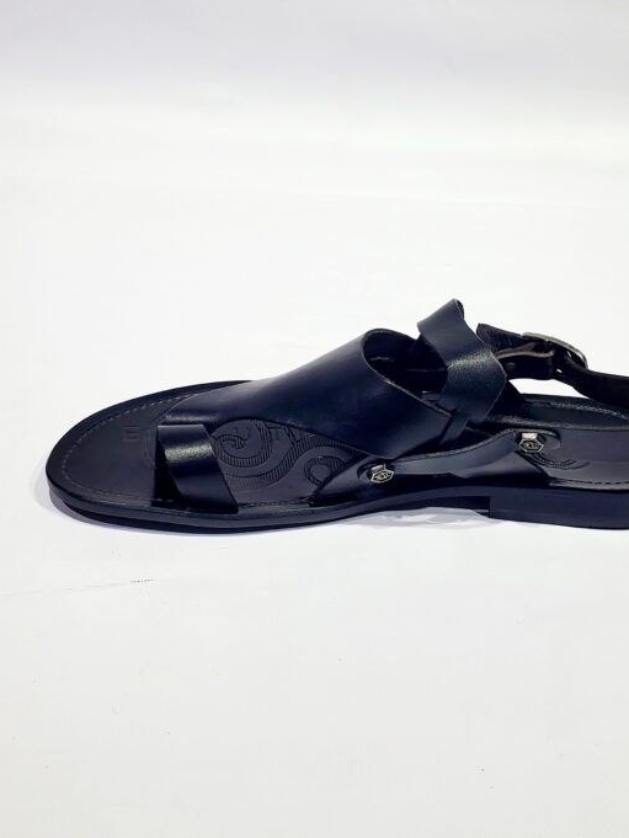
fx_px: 702
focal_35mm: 29
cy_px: 434
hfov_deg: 48.2
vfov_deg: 61.6
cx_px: 304
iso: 50
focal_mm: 4.3
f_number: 2.4
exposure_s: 1/139
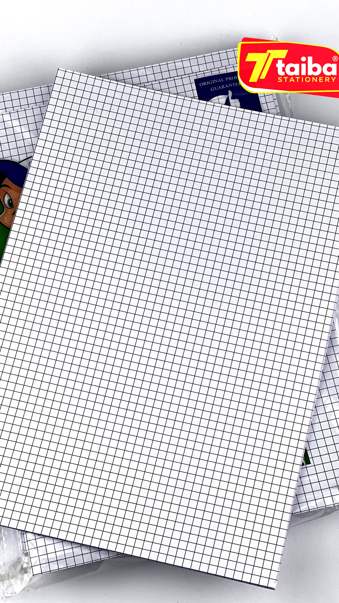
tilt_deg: -71.6
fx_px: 1342
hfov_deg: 14.4
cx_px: 171
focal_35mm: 84
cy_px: 302
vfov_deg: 25.3
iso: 32
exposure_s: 1/398
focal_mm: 9
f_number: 2.8
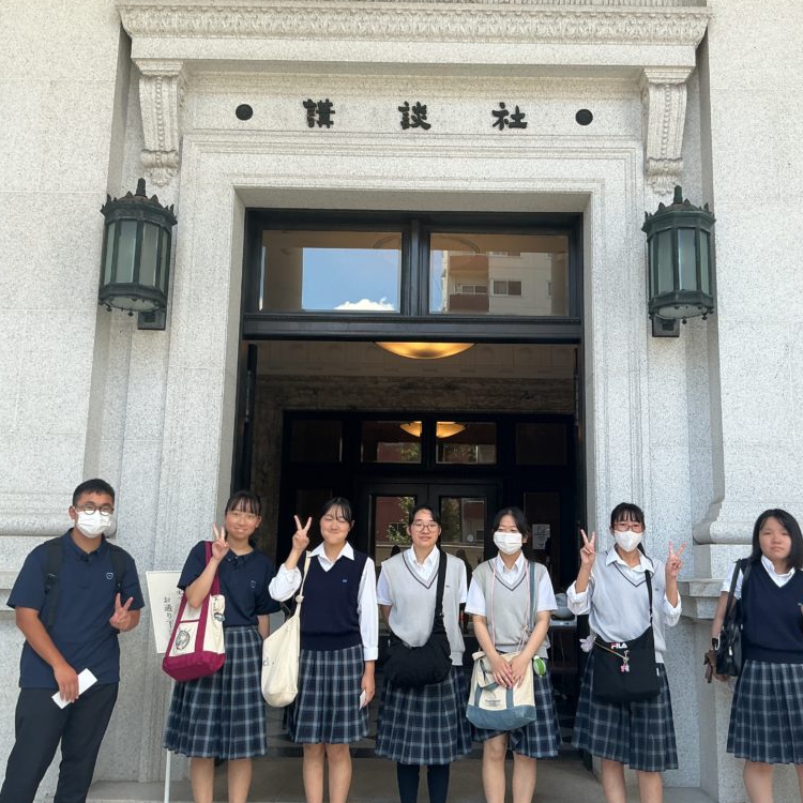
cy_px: 402
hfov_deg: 47.1
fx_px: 919
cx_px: 452
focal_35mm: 35
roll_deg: +0.1
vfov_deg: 47.2
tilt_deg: +10.8
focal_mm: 3
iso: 16
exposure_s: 1/127
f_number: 1.8
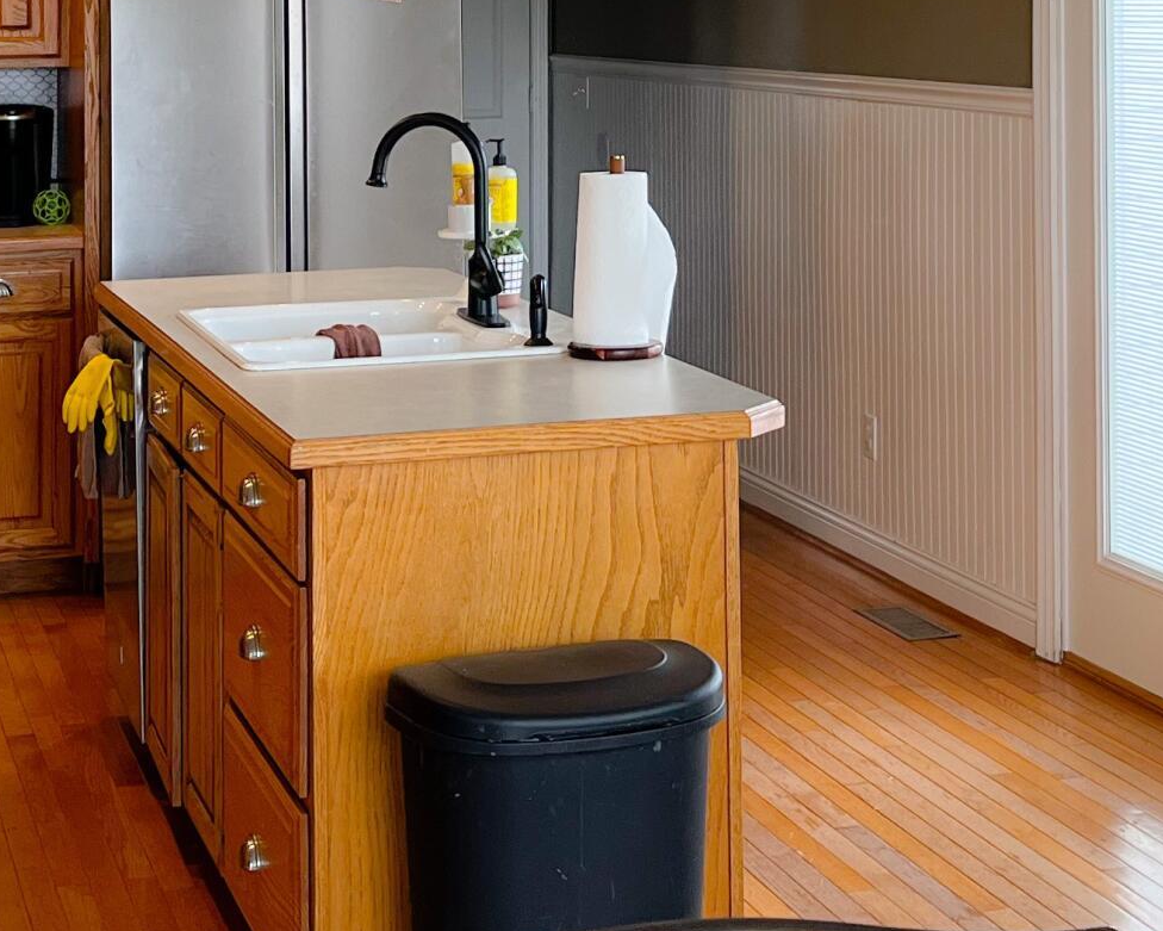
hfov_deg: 24.4
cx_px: 610
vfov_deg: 19.0
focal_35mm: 78
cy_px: -43
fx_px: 2685
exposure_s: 1/120
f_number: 1.6
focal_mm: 5.1
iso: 100
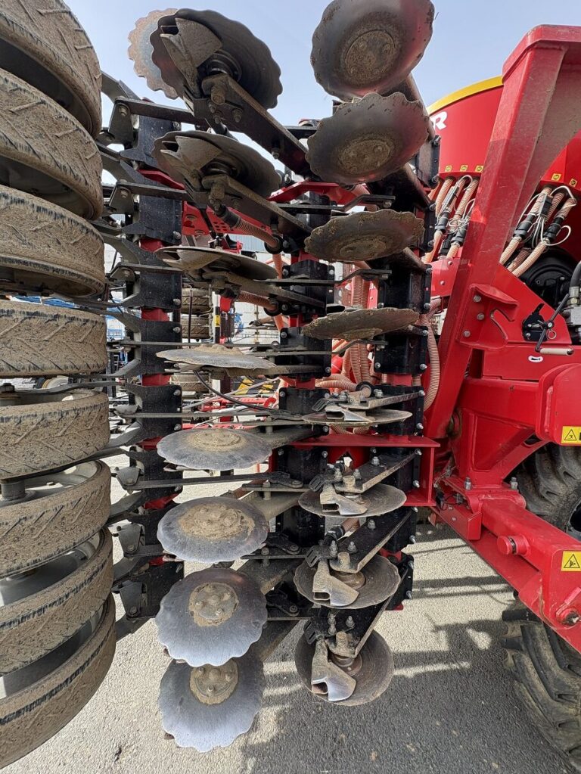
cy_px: 387
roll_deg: +1.3
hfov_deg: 85.7
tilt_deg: -1.9
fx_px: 313
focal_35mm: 14
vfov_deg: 102.0
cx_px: 290
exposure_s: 1/224
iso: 40
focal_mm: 2.22
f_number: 2.2
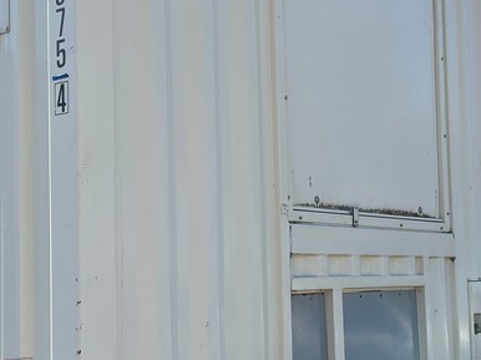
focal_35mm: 69
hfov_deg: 28.0
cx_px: 317
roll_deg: +1.4
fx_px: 958
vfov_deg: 21.3
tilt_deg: +3.2
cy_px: 208
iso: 50
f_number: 1.6
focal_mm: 5.1
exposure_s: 1/1862
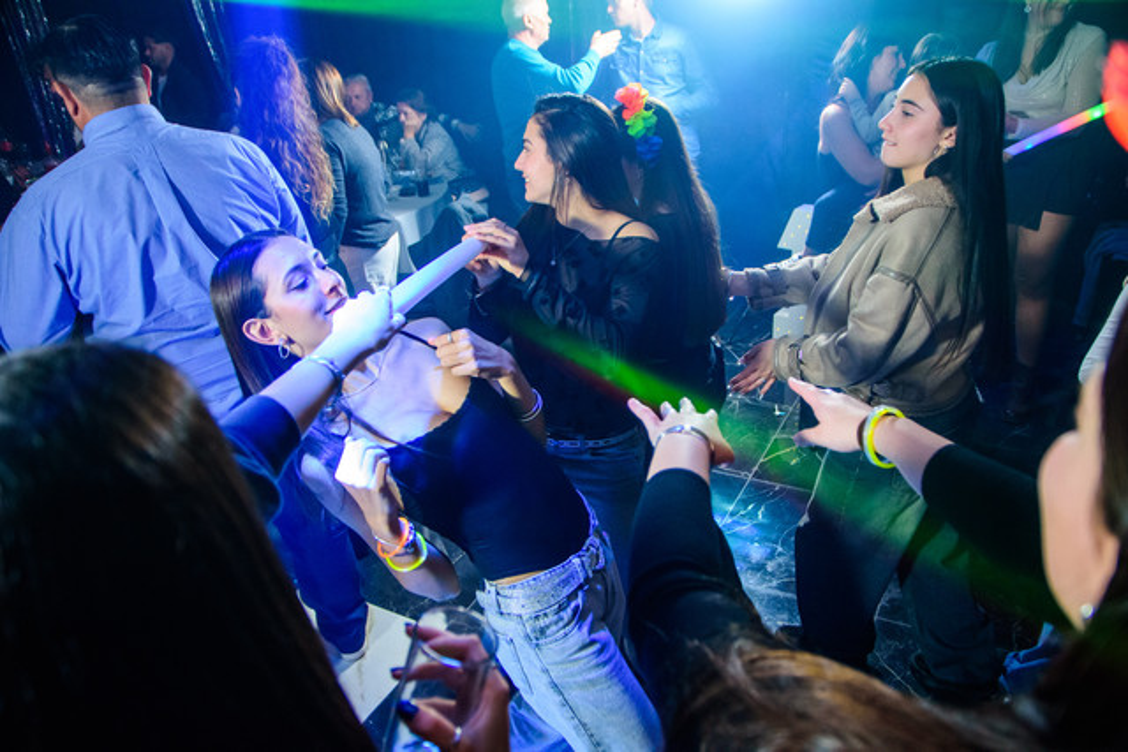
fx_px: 799
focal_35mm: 26
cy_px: 376
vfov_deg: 50.4
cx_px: 564
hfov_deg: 70.4
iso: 2500
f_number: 2.8
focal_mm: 17
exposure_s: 1/160
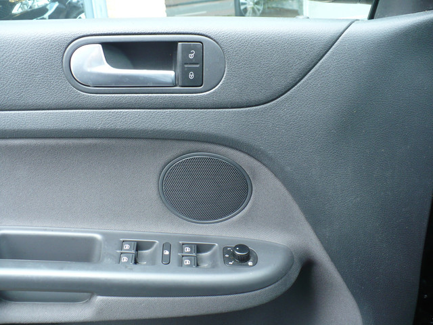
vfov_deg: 38.7
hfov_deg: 50.1
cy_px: 162
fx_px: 463
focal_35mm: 37
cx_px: 216
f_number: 2.8
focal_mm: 6.1
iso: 100
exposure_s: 1/30
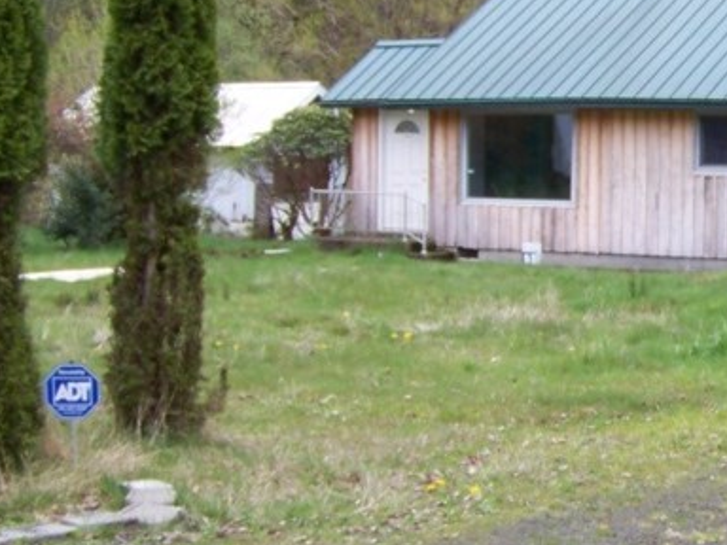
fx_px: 2016
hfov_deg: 19.5
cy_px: 229
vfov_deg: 15.4
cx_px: 808
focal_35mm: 96
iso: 64
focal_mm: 5.85
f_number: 2.8
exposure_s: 1/200
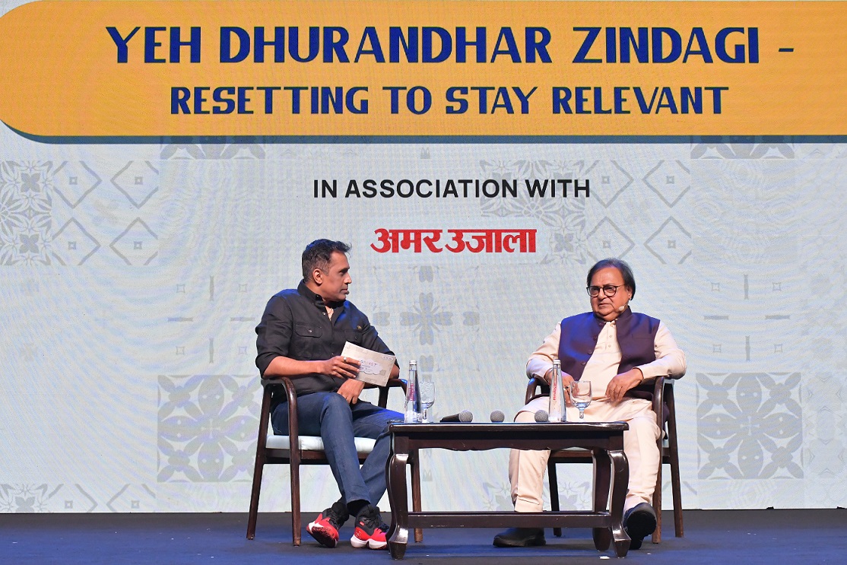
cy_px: 282
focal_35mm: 67
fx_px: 1576
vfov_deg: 20.3
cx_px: 424
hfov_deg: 30.1
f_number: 11
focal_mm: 45
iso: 4500
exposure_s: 1/180
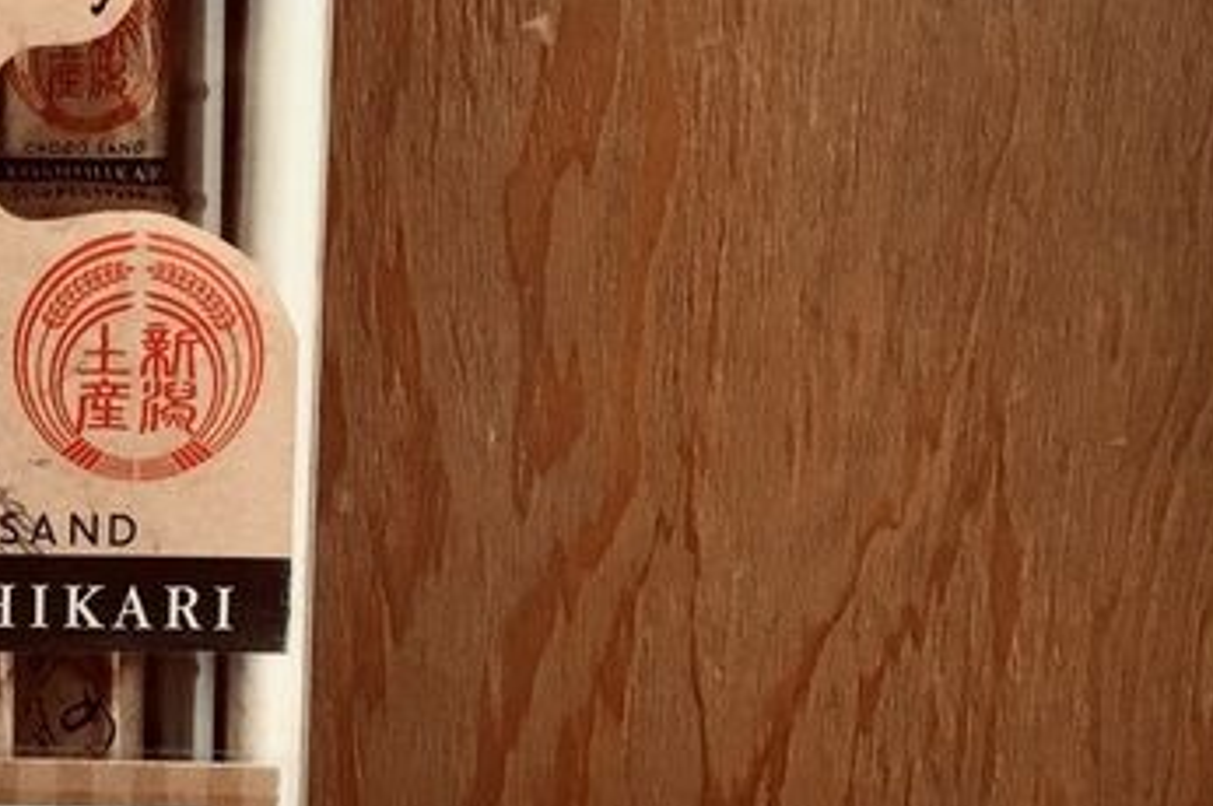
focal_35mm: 76
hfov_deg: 24.6
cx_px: -170
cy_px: 391
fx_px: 2558
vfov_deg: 17.9
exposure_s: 1/33
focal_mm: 3.3
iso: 50
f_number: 2.4
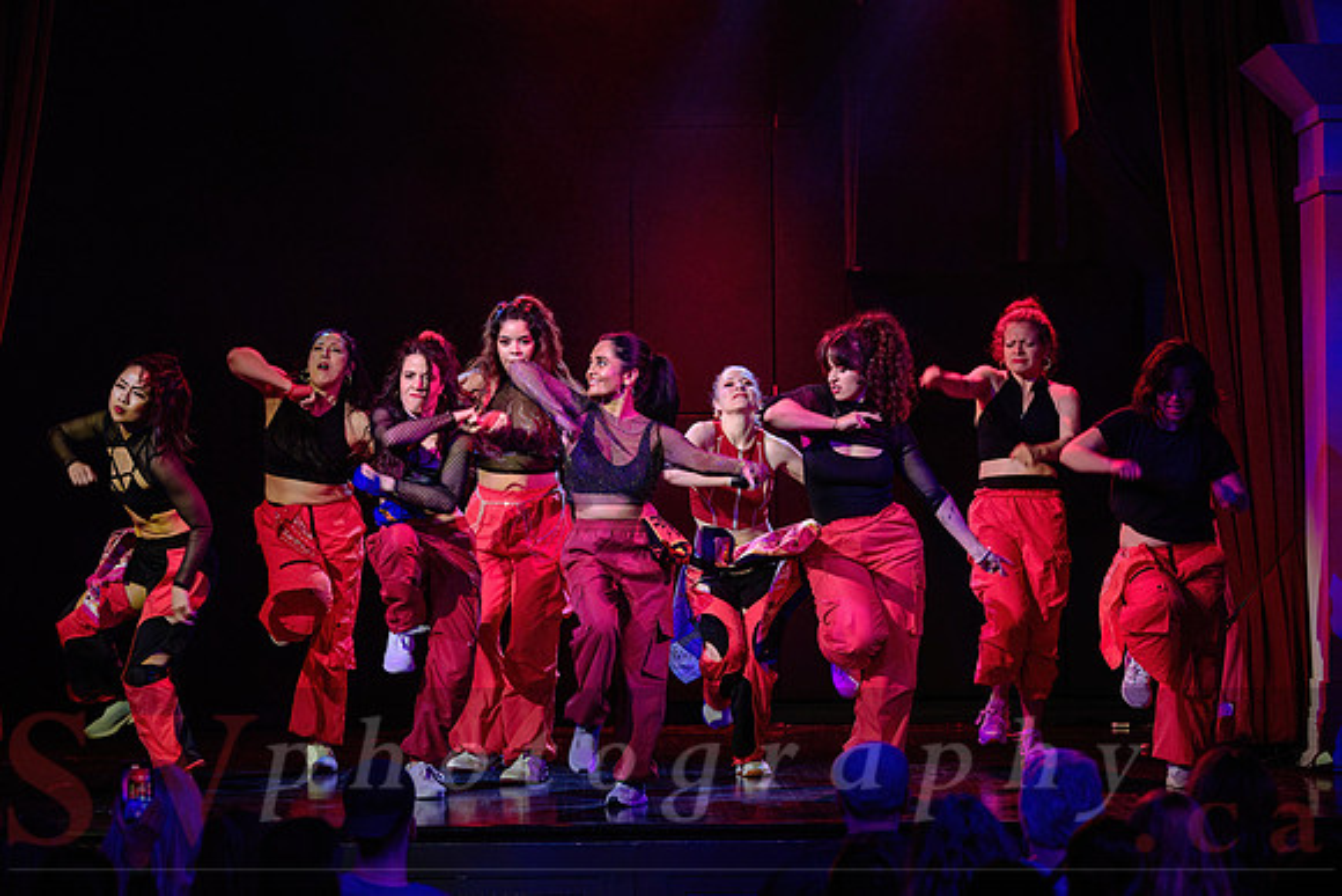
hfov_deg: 17.2
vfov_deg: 11.5
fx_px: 4439
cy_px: 411
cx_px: 616
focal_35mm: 119
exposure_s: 1/200
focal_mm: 110
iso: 1600
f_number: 2.8
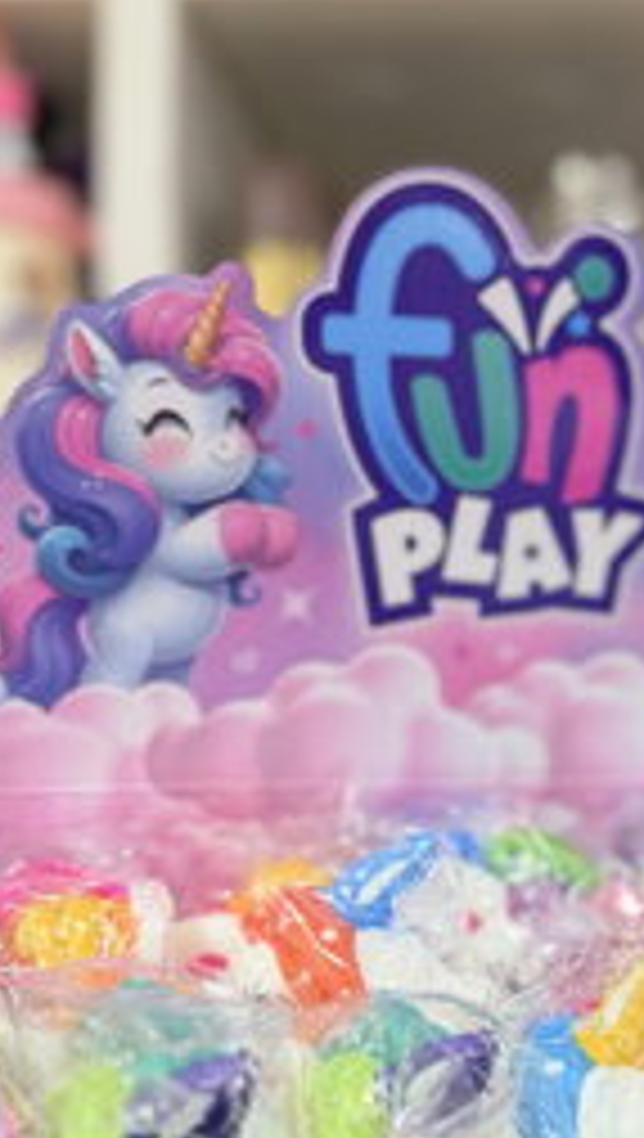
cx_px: 585
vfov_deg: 36.6
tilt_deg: -0.6
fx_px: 1664
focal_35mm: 55
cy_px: 897
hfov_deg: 21.4
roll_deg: -0.6
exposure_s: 1/50
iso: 200
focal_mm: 6.76
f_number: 1.78
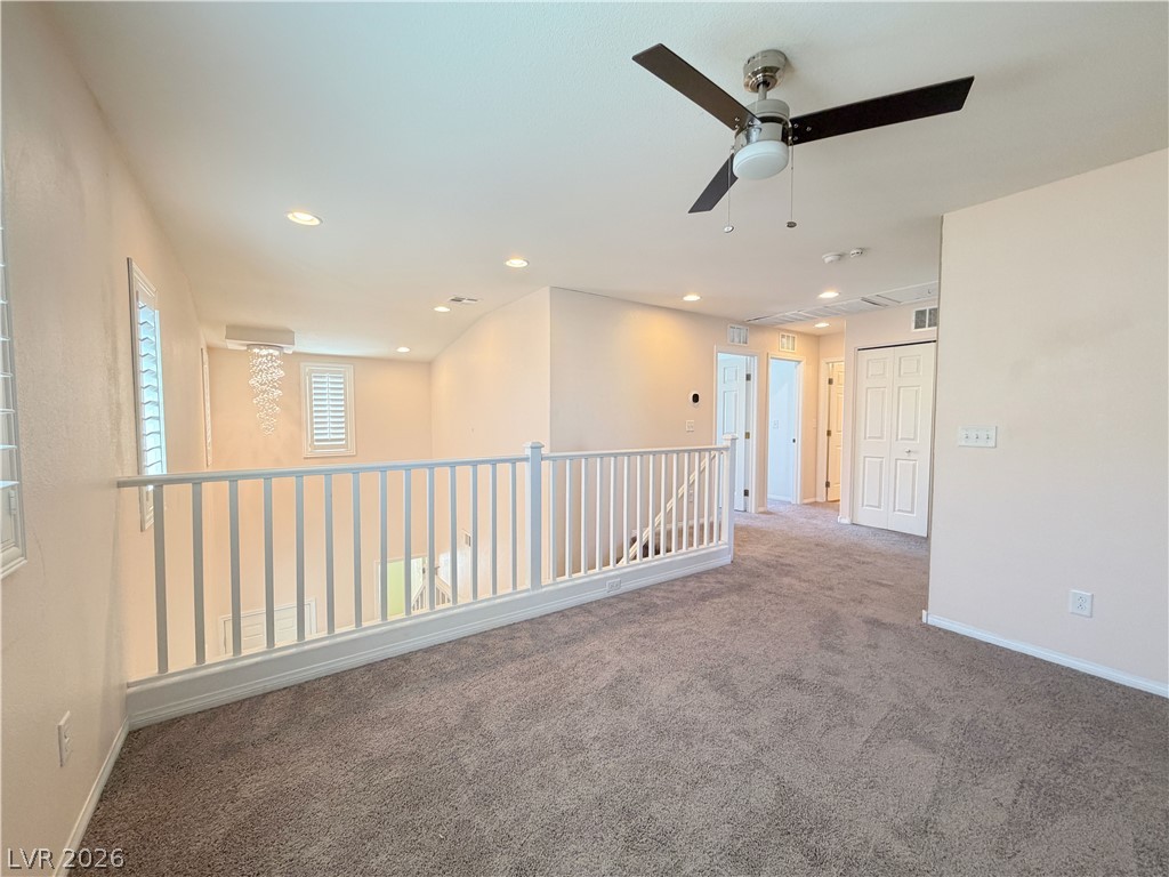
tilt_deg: -2.3
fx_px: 473
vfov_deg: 85.7
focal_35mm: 14
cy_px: 438
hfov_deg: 102.1
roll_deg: +0.9
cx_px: 584
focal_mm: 2.22
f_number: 2.2
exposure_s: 1/60
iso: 200
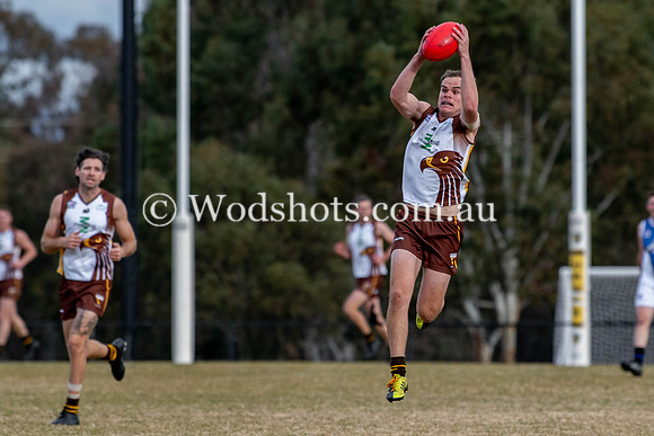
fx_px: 10922
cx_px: 409
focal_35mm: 601
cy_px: 241
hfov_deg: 3.4
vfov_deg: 2.3
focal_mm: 200
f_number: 3.5
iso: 400
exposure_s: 1/1600
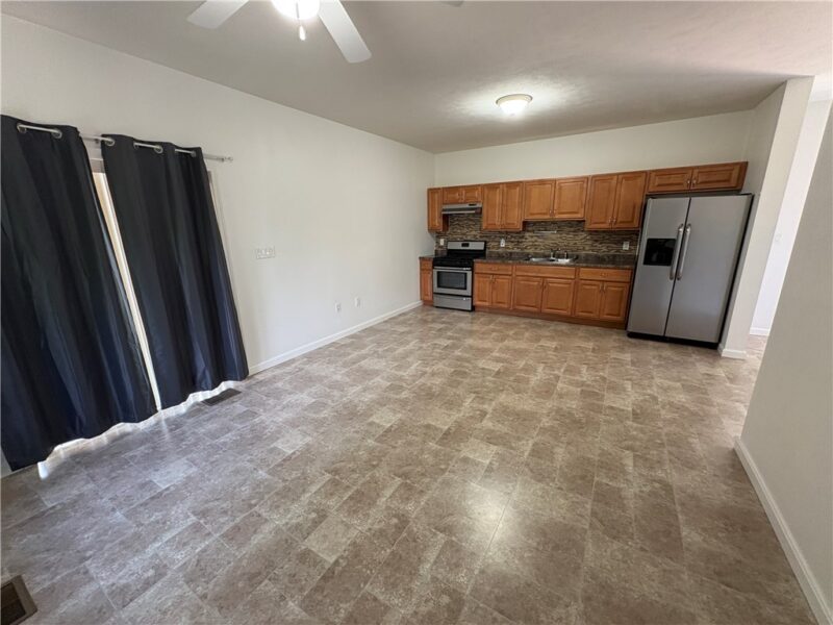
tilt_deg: -12.5
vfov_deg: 85.7
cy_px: 312
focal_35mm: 14
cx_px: 416
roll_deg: +2.1
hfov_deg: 102.1
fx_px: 337
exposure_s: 1/60
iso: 200
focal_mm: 2.22
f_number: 2.2
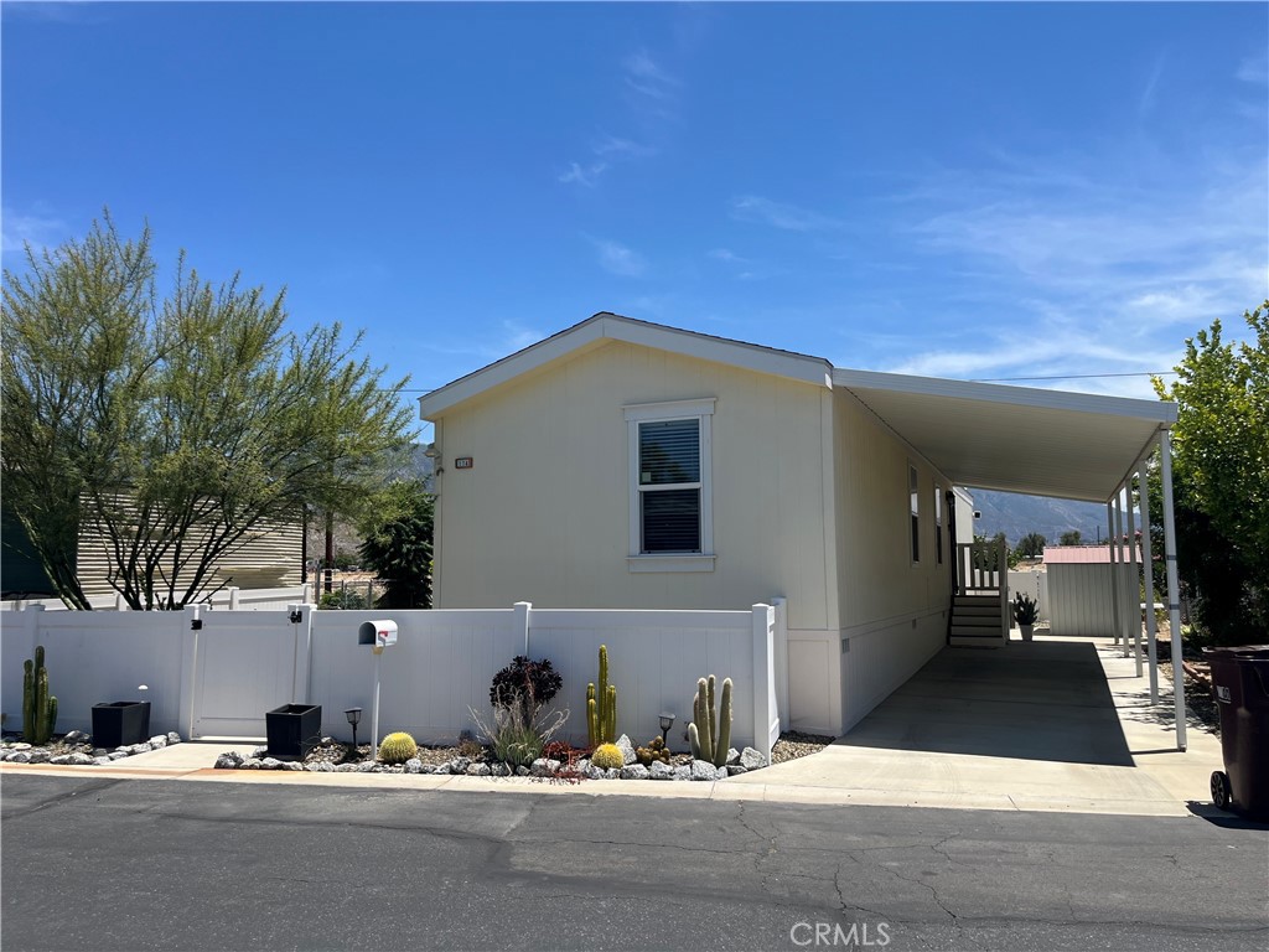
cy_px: 476
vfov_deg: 53.1
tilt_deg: +6.2
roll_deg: +1.0
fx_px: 953
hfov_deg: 67.3
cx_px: 634
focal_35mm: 26
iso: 50
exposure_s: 1/4149
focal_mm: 5.1
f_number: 1.6
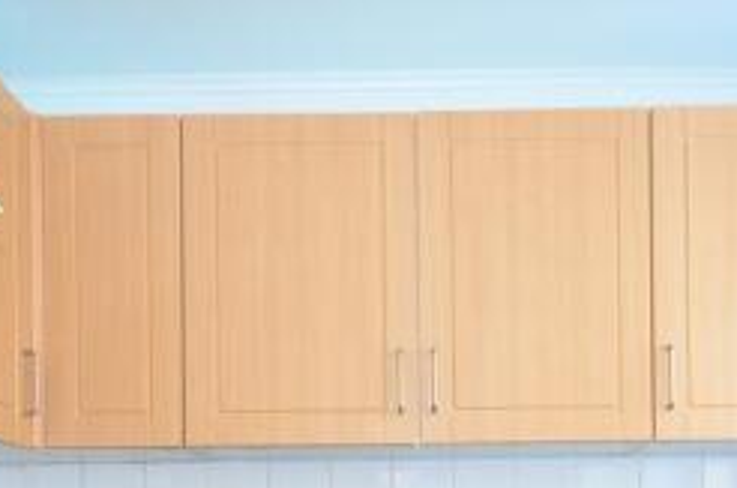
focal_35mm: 48
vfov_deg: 25.7
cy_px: 548
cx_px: 410
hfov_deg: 41.1
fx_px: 981
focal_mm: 12
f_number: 5.6
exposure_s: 1/13
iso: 200
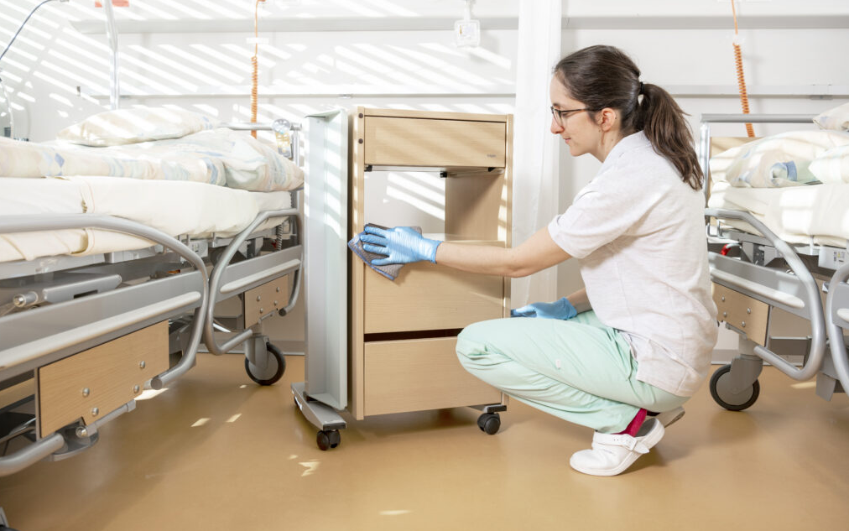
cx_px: 424
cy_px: 258
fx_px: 764
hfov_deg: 58.1
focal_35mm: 33
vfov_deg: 38.3
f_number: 5
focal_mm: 32
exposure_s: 1/100
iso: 200
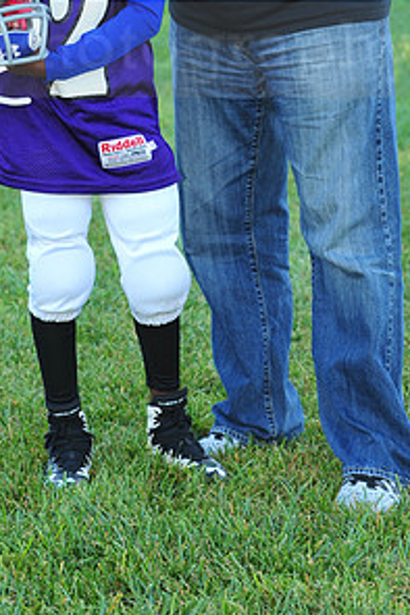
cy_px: 31
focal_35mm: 137
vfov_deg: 14.8
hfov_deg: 10.0
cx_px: 146
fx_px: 2343
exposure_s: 1/60
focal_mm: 70
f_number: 4.5
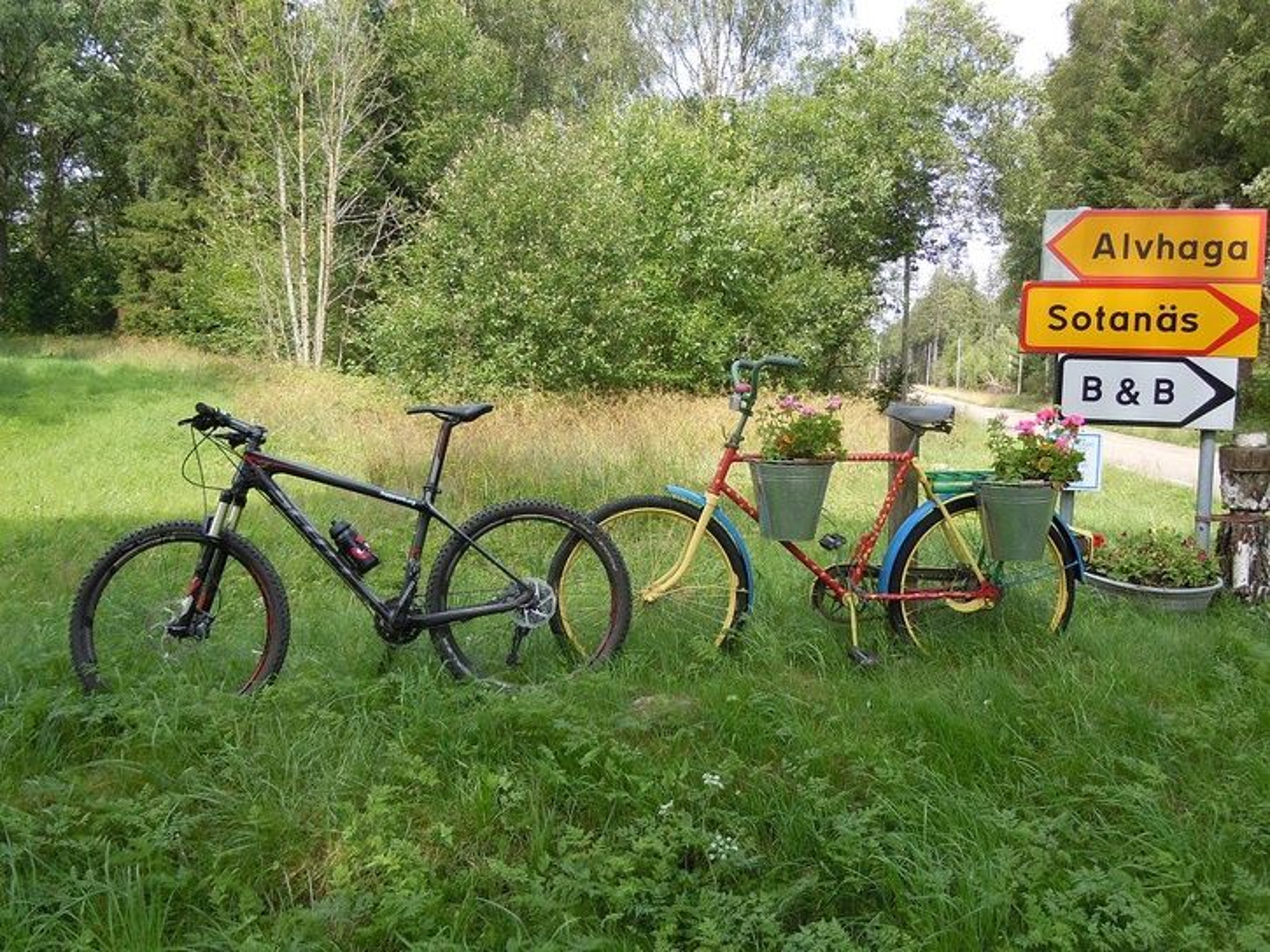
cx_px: 635
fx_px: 1101
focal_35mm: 30
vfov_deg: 46.8
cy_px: 476
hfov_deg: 60.0
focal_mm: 5.4
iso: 100
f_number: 3.5
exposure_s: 1/200
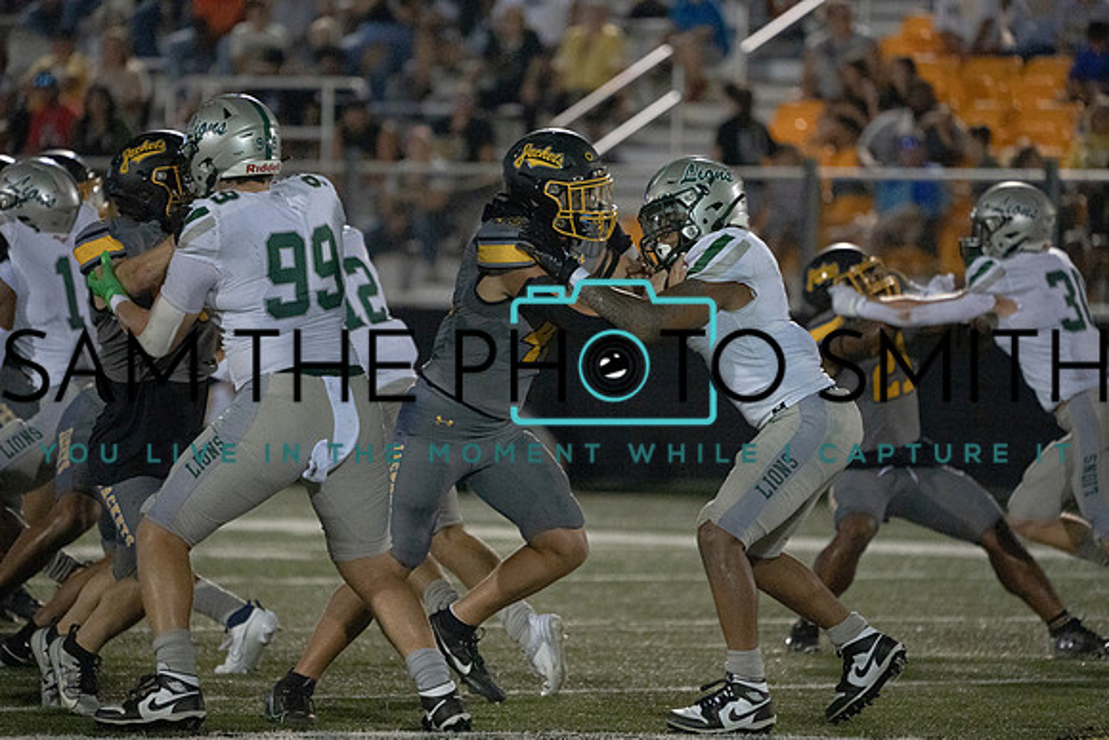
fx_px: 10846
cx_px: 554
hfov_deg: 5.9
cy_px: 370
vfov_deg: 3.9
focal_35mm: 352
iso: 25600
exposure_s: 1/1000
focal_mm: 352
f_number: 5.6
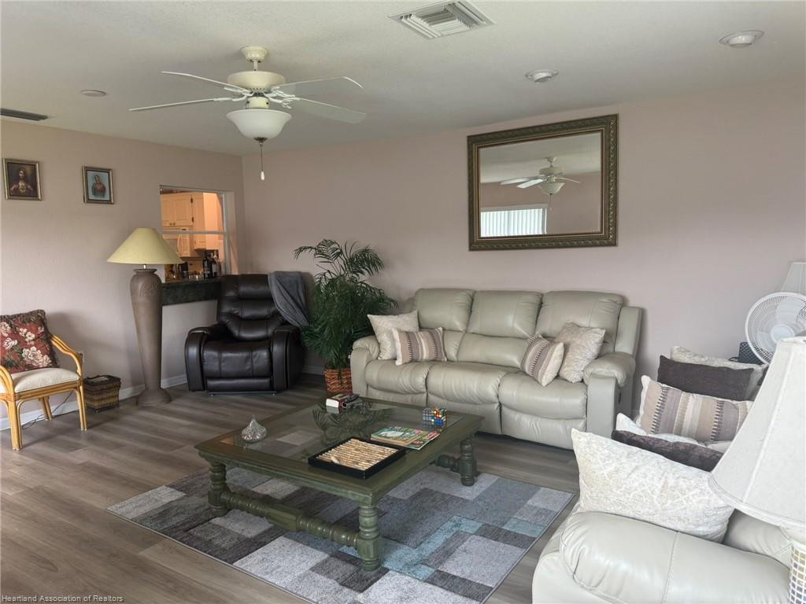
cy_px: 302
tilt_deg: -6.7
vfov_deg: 56.8
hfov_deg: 71.6
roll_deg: +0.8
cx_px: 403
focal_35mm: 24
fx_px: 559
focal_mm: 6.76
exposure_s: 1/60
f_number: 1.78
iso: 125
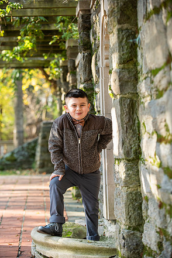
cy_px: 131
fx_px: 695
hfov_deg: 14.1
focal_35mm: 97
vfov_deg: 21.0
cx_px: 85
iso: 320
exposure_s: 1/200
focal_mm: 95
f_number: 3.5
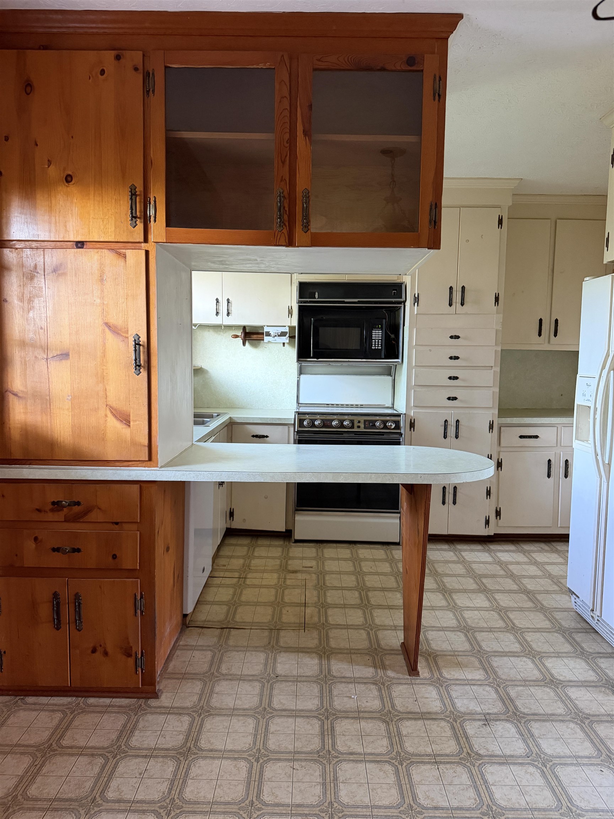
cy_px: 410
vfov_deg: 71.6
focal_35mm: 24
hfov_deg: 56.8
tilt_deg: -3.8
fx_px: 568
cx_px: 307
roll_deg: -0.6
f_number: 1.78
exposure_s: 1/60
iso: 640
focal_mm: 6.76
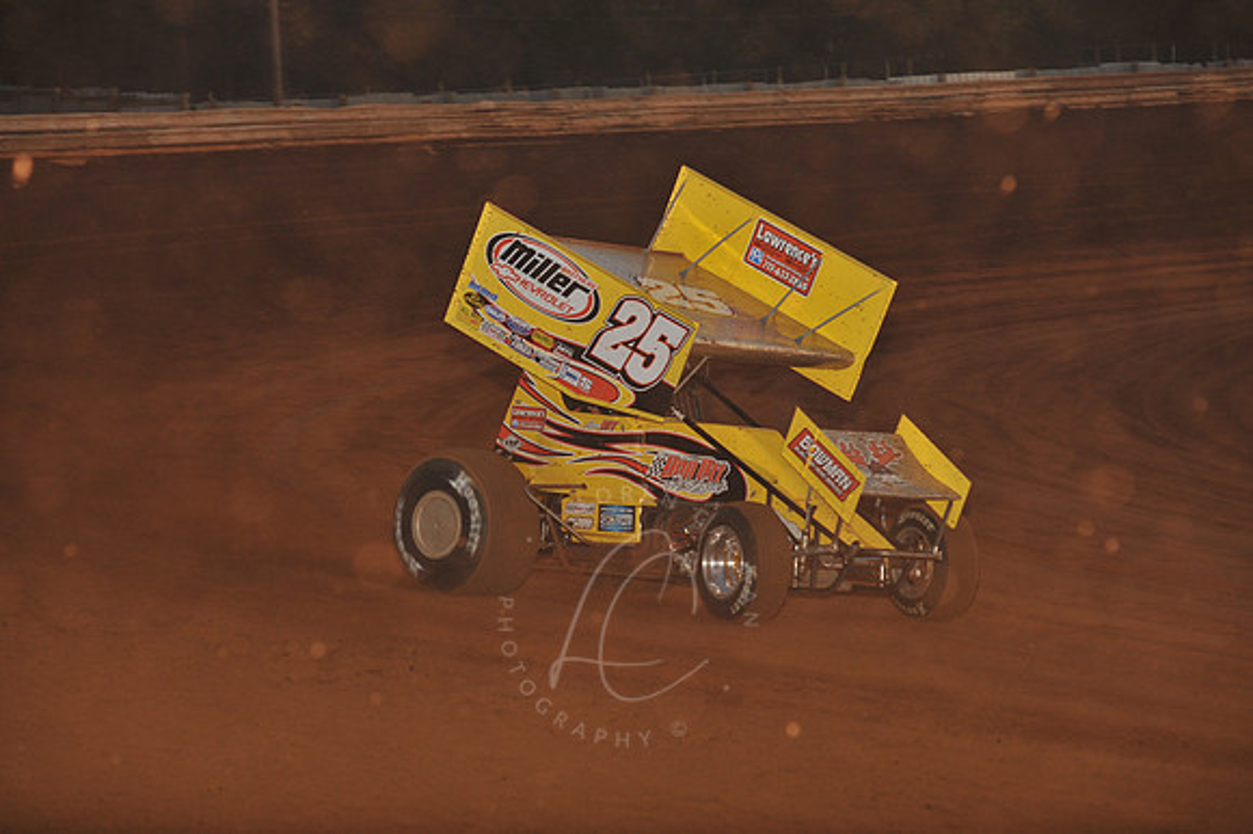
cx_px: 626
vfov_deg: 9.5
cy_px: 417
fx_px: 5044
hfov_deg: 14.2
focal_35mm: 145
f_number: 6.3
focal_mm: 145
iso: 800
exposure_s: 1/320
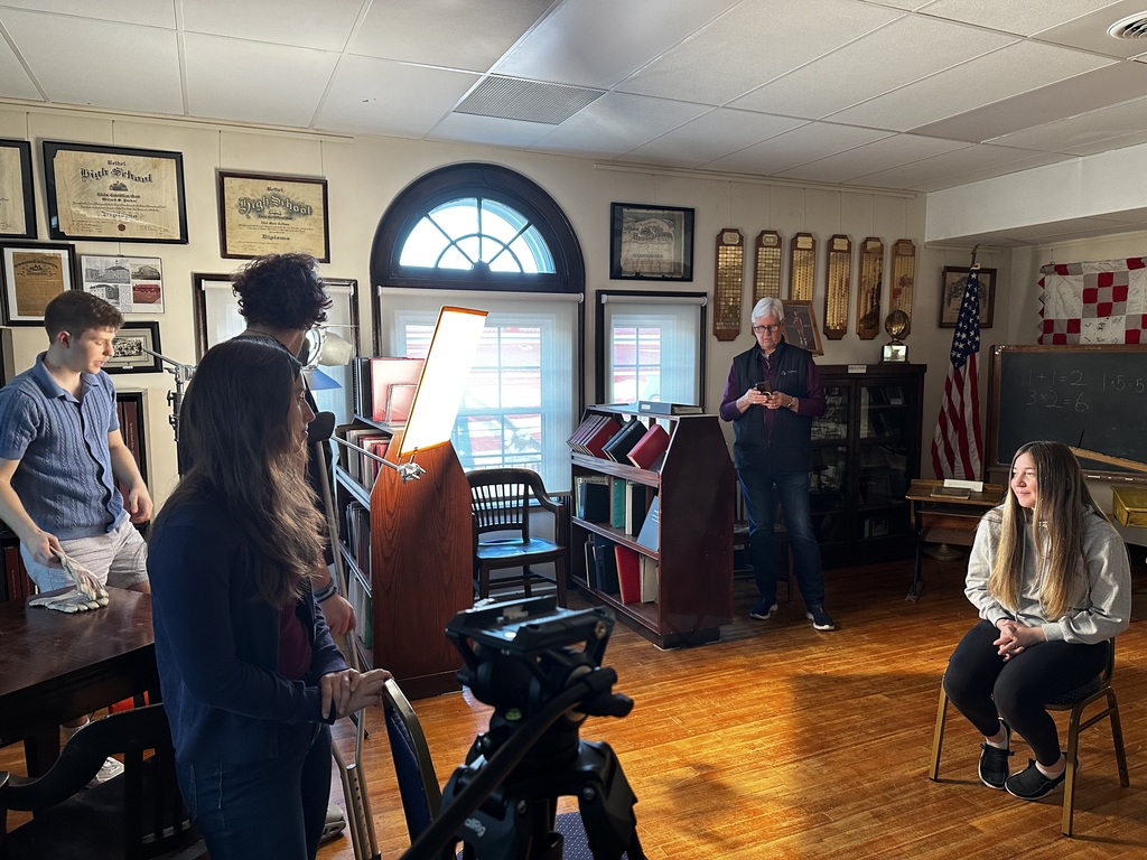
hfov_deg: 71.6
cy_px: 430
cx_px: 574
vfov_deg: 56.8
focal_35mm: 24
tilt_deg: -5.3
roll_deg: +0.1
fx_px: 795
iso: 200
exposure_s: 1/60
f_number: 1.78
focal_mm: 6.86
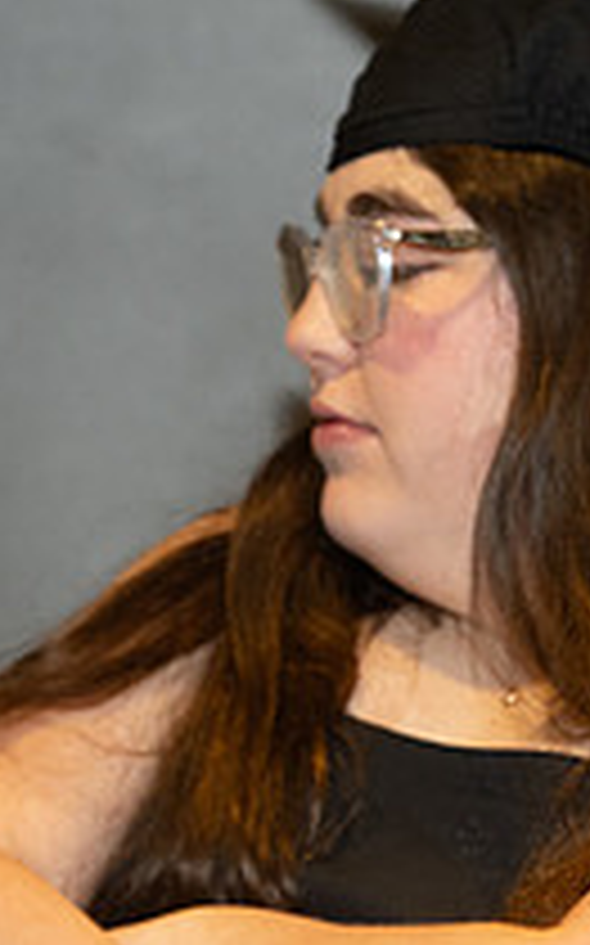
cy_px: 470
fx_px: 5874
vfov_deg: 9.2
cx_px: 1293
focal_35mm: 228
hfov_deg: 5.6
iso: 1000
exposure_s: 1/125
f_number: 5
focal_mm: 81
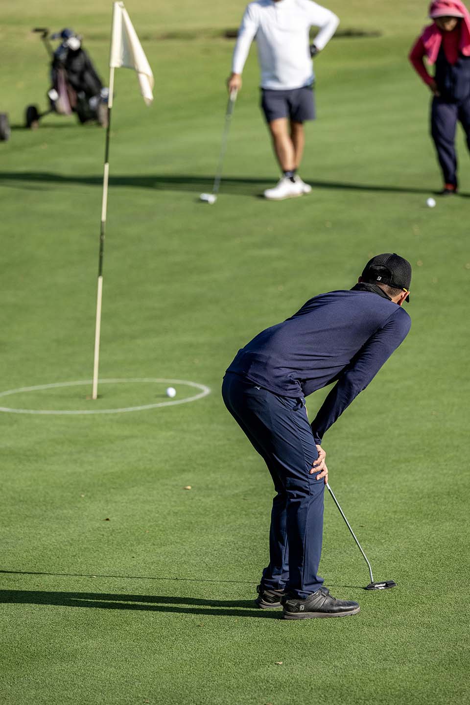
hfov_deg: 6.9
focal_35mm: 200
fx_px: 3916
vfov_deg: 10.3
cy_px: 352
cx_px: 235
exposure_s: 1/5000
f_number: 4
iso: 720
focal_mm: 200
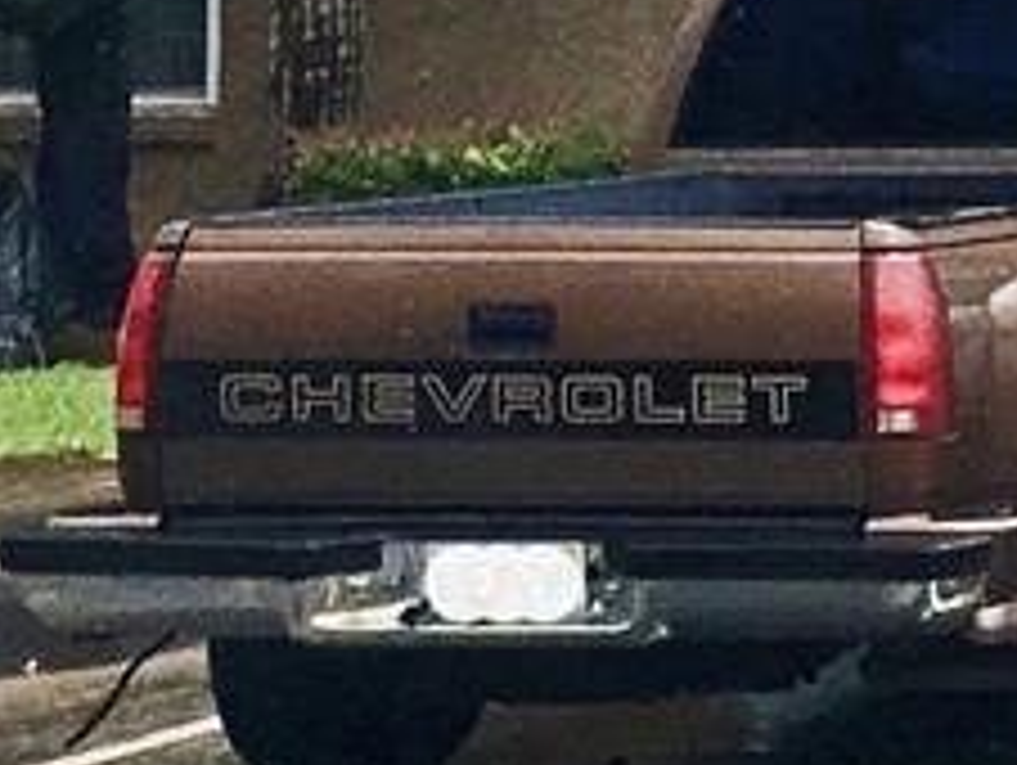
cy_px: -324
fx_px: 6029
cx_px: 3222
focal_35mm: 205
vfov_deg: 7.2
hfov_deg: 8.0
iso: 25
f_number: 2.2
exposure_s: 1/2137
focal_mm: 4.15
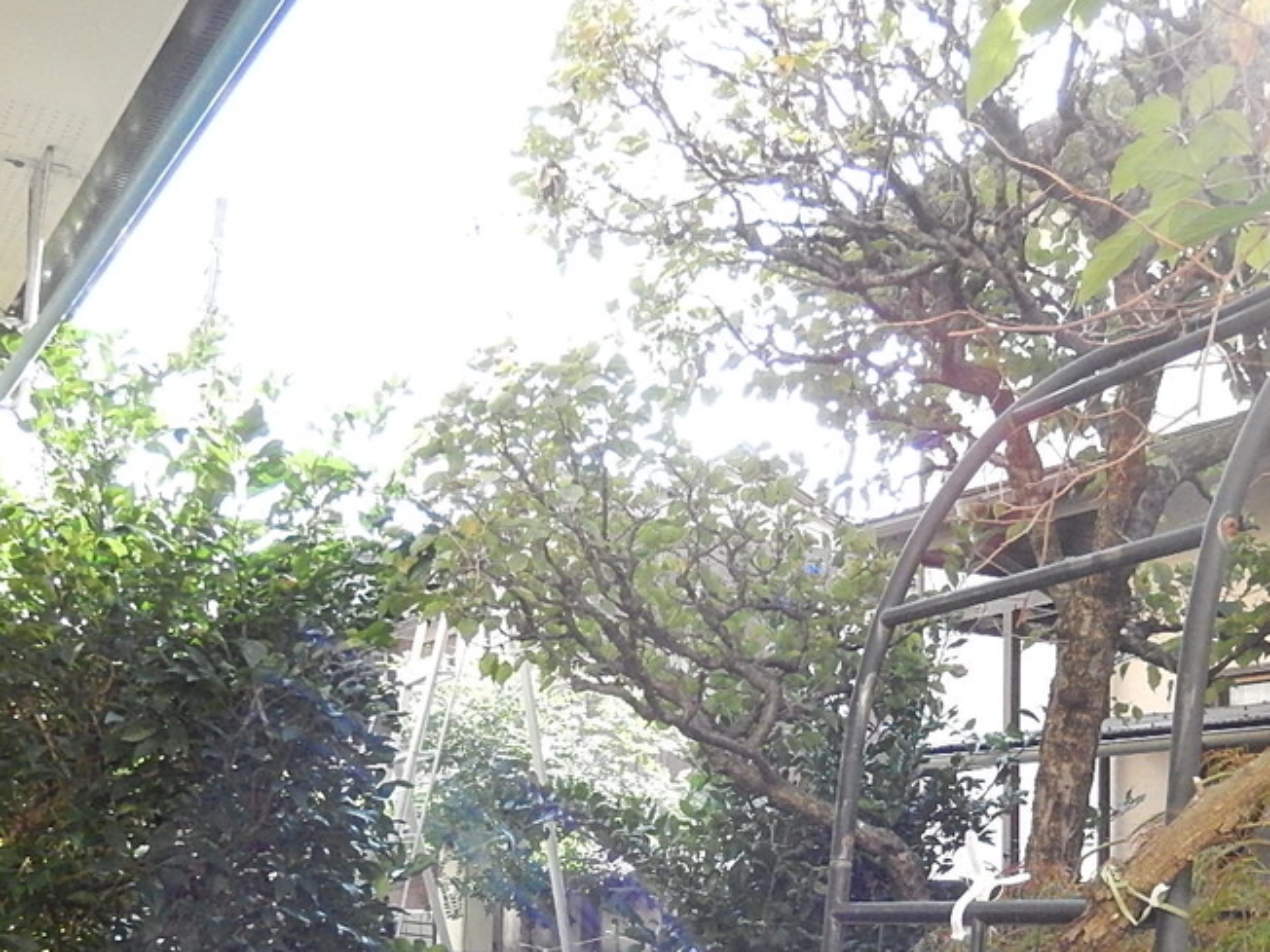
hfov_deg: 41.2
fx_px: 1688
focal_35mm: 46
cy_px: 742
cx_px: 693
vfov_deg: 30.8
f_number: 3.4
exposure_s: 1/500
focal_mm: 4.5
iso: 800
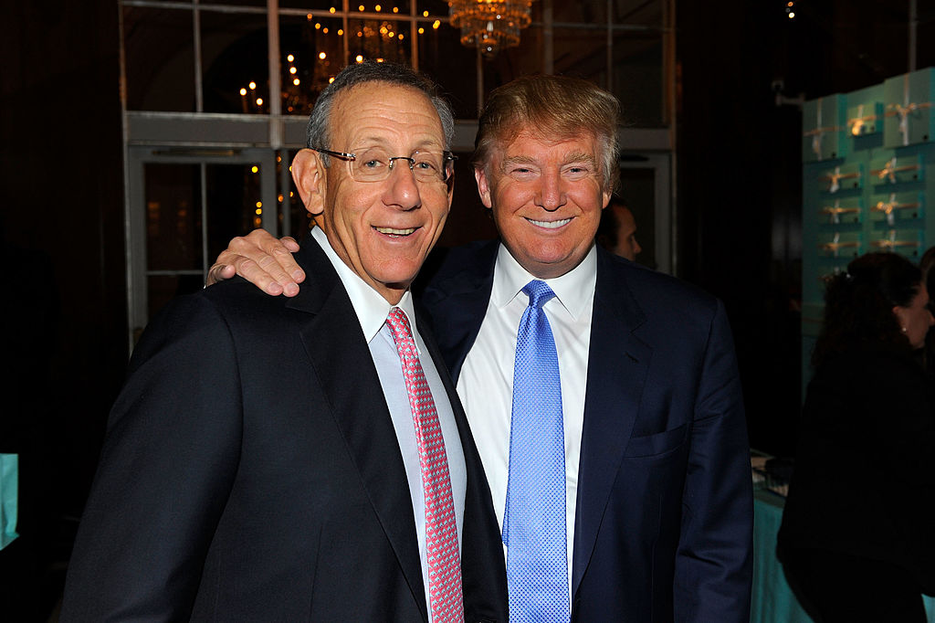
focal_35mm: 38
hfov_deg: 50.7
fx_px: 987
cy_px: 312
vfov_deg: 35.0
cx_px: 468
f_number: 5.6
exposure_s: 1/250
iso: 800
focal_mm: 38
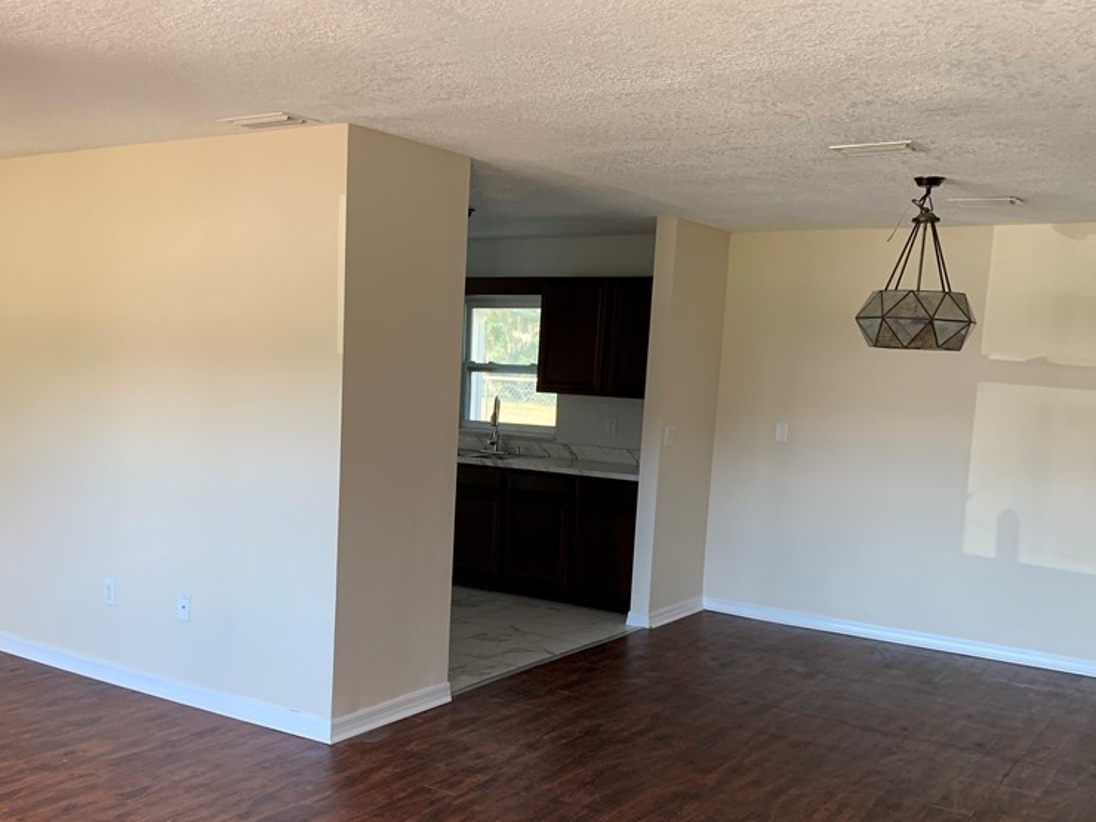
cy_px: 538
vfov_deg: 39.3
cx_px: 480
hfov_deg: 51.2
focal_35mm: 36
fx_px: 1140
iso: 100
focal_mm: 4.25
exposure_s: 1/83
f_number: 1.8
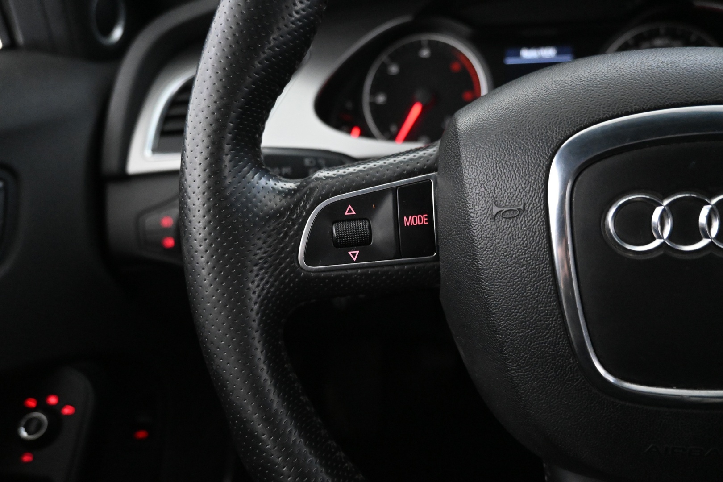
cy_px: 241
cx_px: 362
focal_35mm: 24
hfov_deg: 73.7
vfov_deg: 53.1
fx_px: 482
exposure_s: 1/25
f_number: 3.5
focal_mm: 16
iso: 6400
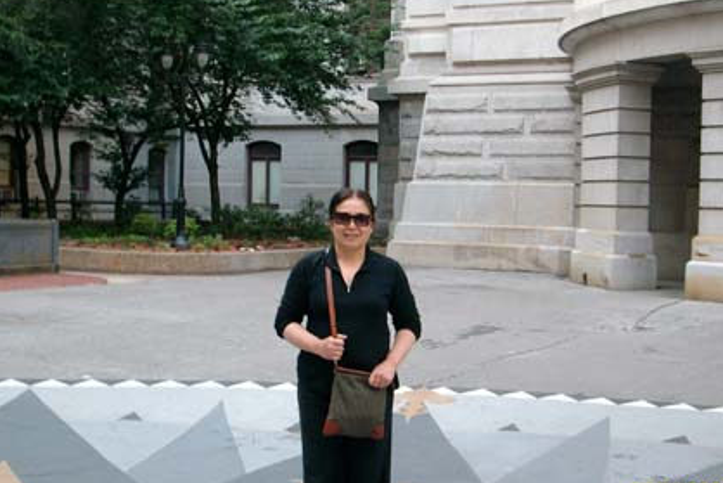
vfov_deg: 24.2
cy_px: 245
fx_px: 1125
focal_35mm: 56
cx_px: 387
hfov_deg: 35.6
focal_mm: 7.46
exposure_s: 1/47.1
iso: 83
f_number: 3.1
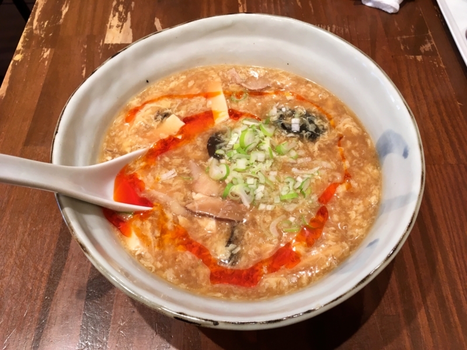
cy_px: 175
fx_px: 391
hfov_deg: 61.7
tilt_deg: -58.0
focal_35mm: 29
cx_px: 234
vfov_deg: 48.2
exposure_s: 1/30
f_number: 2.2
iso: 64
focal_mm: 4.15
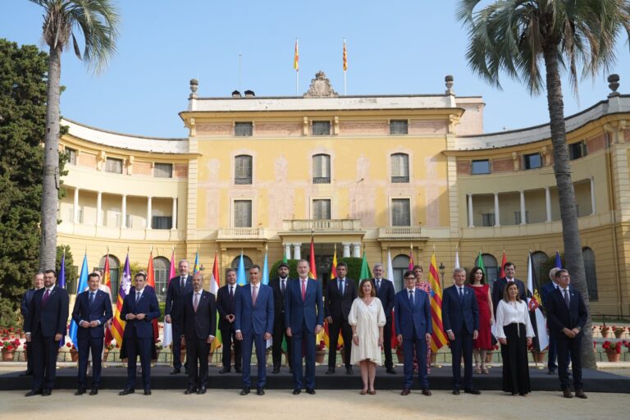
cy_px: 210
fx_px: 630
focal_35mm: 36
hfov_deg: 53.1
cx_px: 315
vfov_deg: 36.9
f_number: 4.5
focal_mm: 36
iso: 320
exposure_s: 1/1250
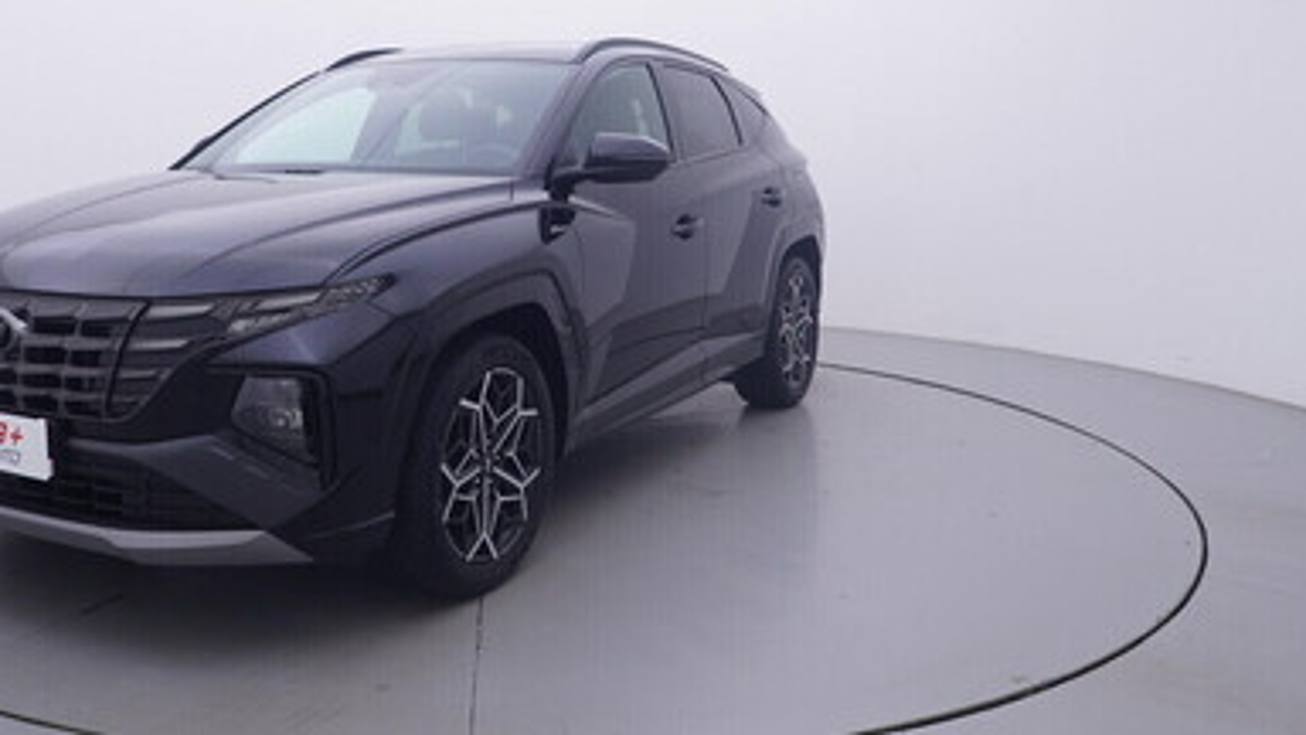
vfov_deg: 34.4
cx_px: 512
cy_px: 216
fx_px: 1169
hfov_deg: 57.8
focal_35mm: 34
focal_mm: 15
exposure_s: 1/80
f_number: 5
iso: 200
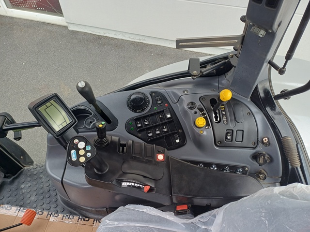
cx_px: 155
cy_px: 116
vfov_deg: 54.9
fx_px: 224
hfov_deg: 69.4
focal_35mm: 25
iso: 50
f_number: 1.8
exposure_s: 1/100
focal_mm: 4.65
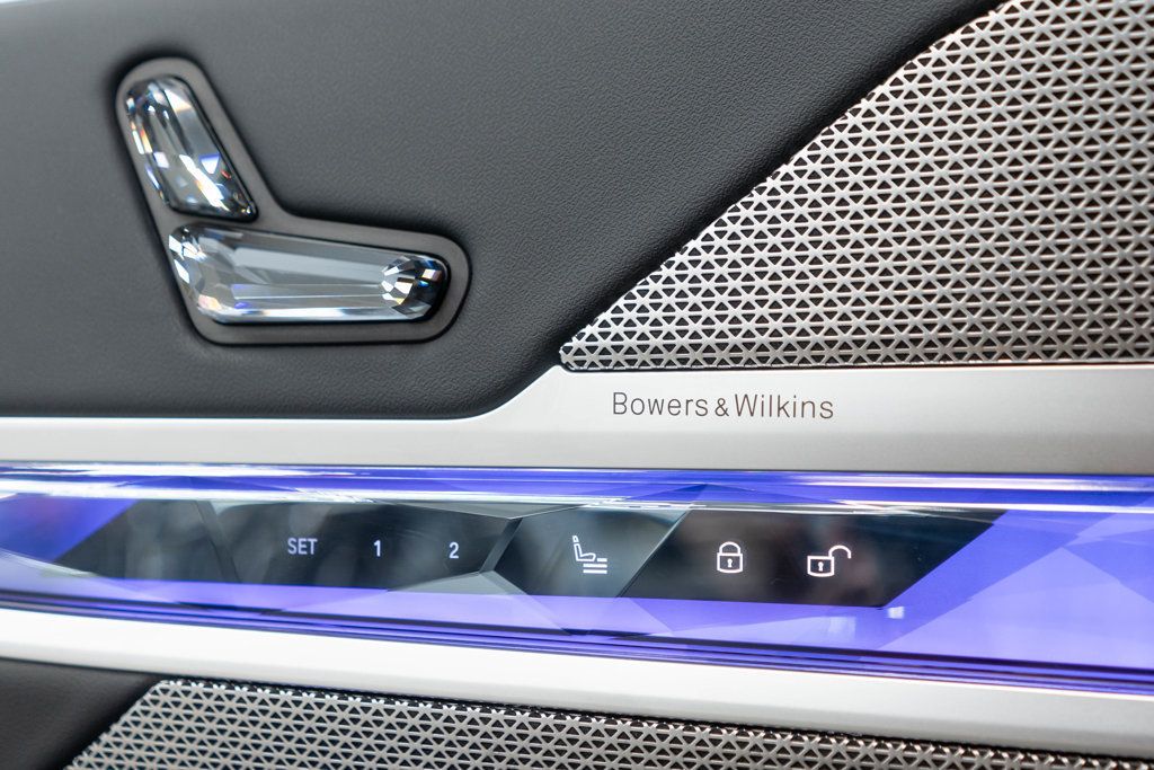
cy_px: 385
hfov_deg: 46.4
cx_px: 577
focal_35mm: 42
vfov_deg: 31.9
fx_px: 1346
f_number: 3.2
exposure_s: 1/50
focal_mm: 28
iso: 500
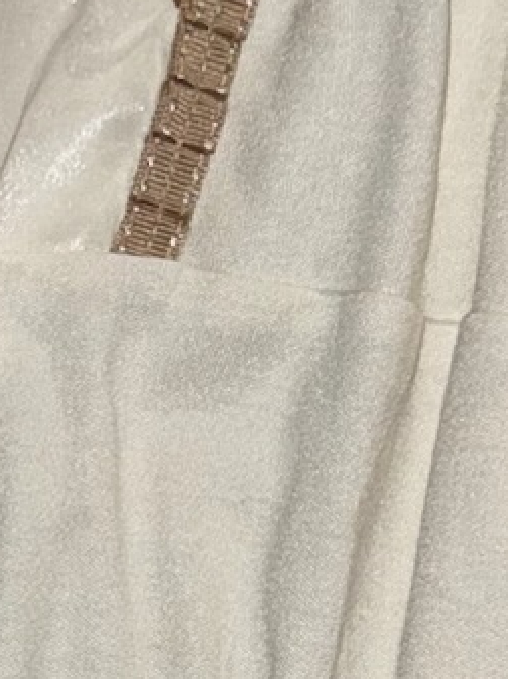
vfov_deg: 13.2
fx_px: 2862
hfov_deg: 9.9
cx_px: -189
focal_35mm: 146
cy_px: 796
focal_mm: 6.76
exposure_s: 1/71
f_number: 1.78
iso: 50
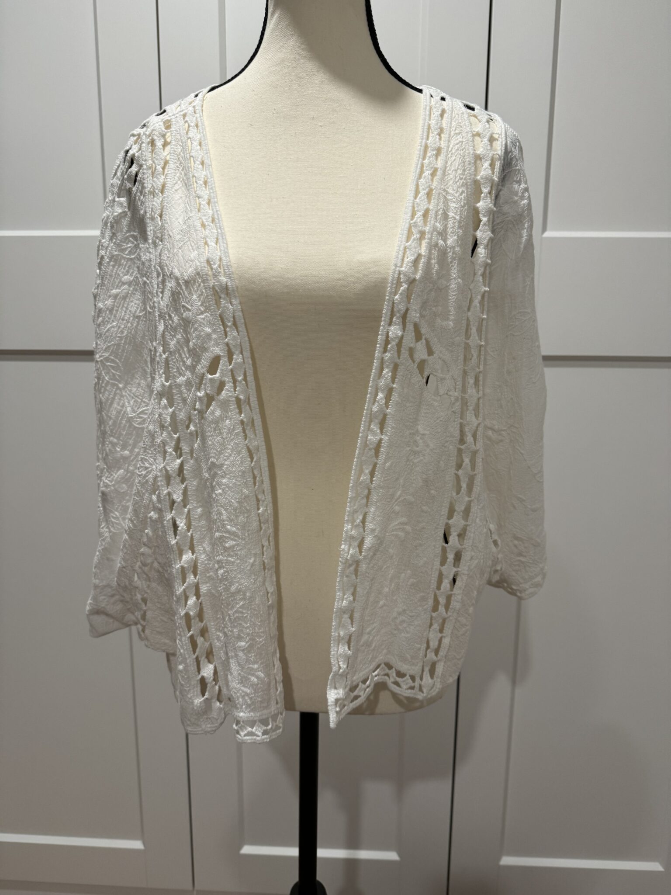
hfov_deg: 56.8
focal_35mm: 24
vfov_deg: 71.6
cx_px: 336
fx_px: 620
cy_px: 448
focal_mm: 6.76
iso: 125
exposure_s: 1/60
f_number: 1.78
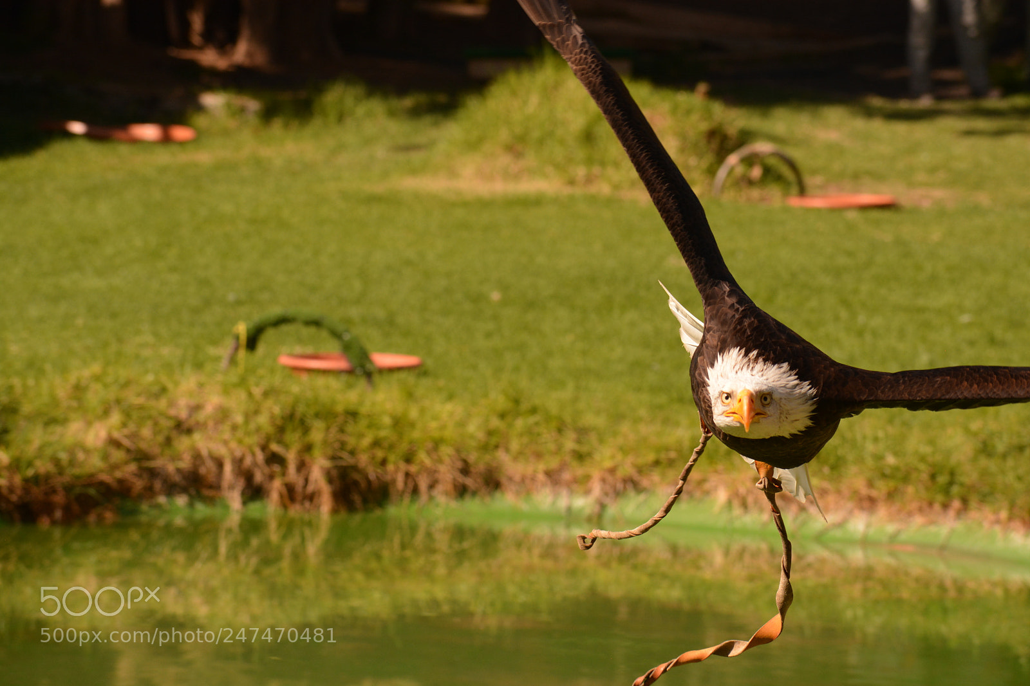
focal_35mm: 225
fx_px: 6436
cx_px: 515
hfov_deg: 9.2
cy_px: 343
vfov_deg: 6.1
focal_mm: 150
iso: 400
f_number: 10
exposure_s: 1/1000
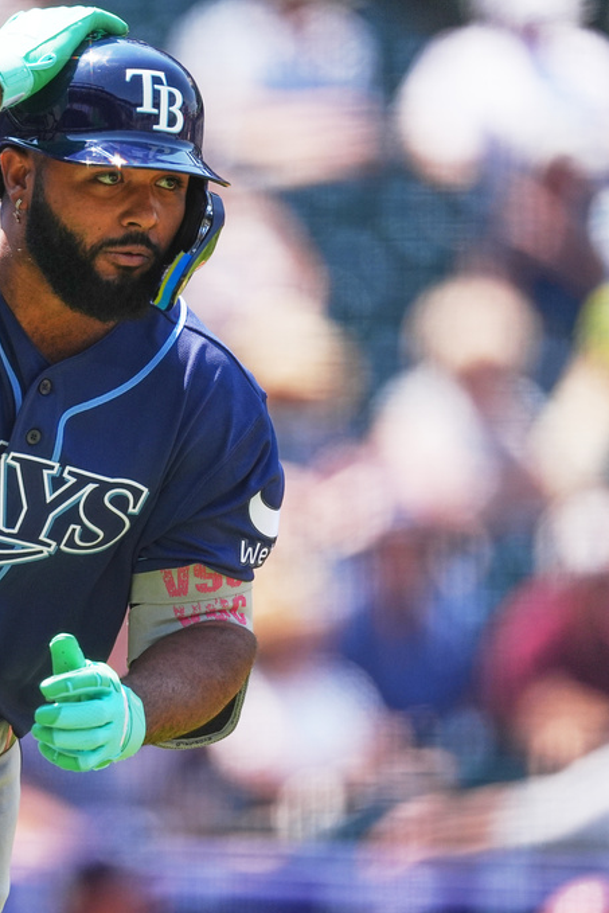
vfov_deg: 2.3
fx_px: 22926
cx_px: -77
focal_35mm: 904
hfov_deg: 1.5
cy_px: 457
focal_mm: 600
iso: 400
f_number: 4
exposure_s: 1/2500
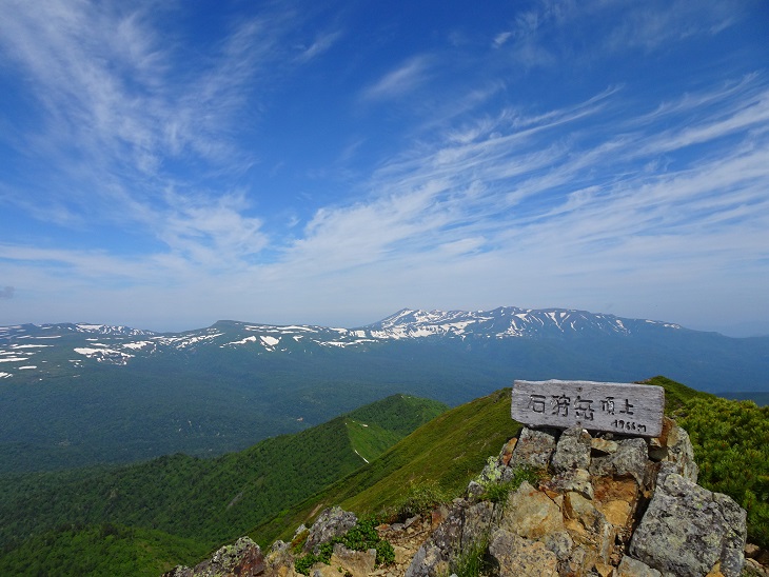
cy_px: 288
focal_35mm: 24
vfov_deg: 56.8
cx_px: 384
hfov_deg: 71.6
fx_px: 533
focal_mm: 4.1
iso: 80
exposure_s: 1/1600
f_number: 3.5
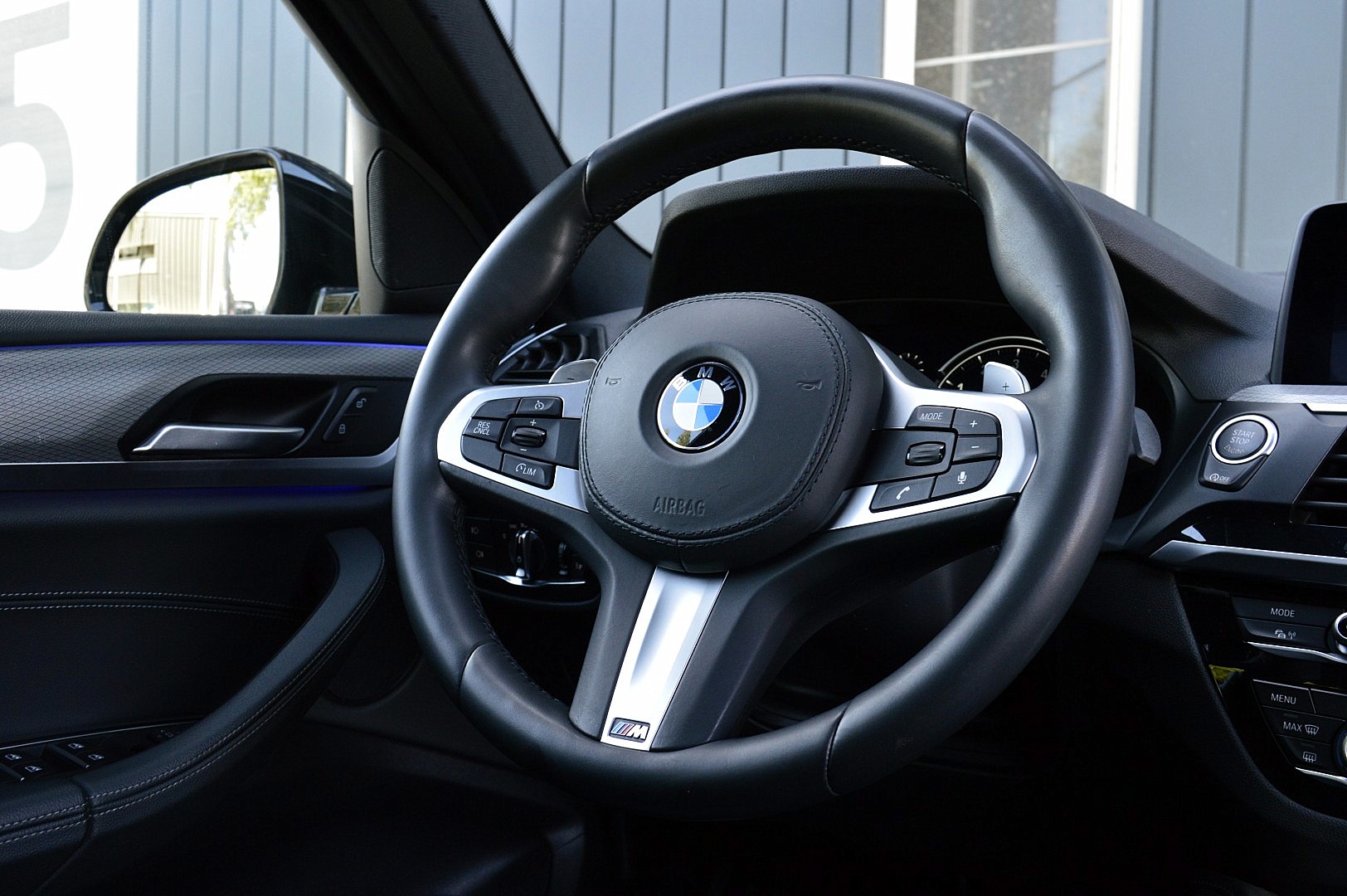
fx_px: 1178
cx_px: 674
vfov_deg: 41.6
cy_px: 448
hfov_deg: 59.5
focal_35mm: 32
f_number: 8
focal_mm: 21
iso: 720
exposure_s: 1/60
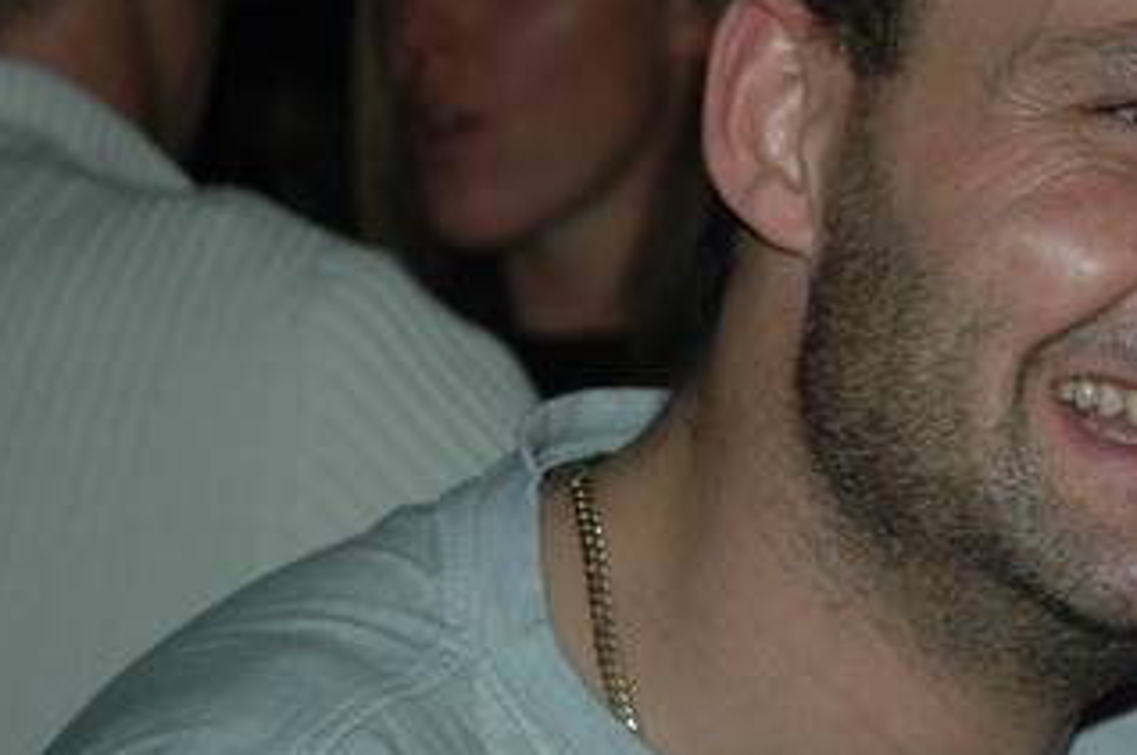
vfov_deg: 8.2
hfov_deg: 12.3
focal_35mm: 166
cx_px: 1069
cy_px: 234
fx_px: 5235
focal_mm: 55
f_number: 4.5
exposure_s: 1/60
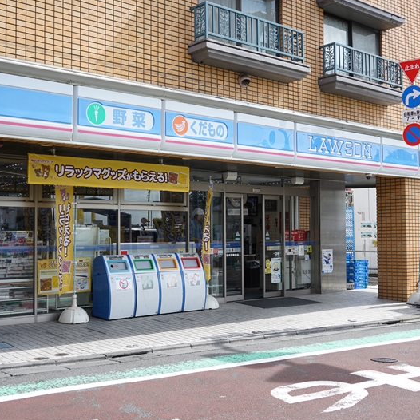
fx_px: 604
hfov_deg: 38.3
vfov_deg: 38.3
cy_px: 208
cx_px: 233
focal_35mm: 44
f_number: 4
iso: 100
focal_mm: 23
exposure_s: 1/400
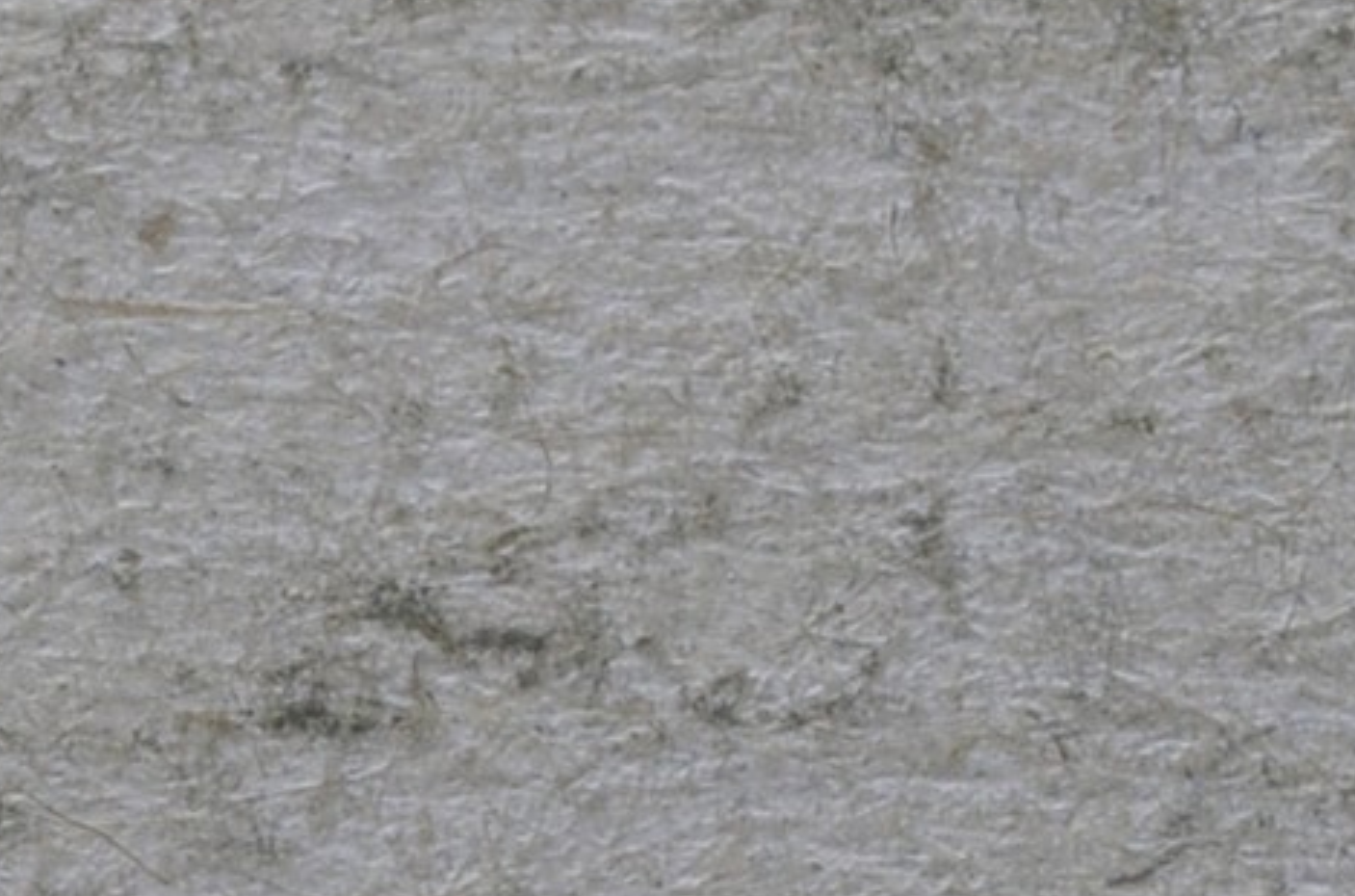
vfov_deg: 3.1
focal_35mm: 434
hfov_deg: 4.6
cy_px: 1853
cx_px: -2031
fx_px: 16277
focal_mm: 55
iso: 400
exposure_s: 1/250
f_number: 14
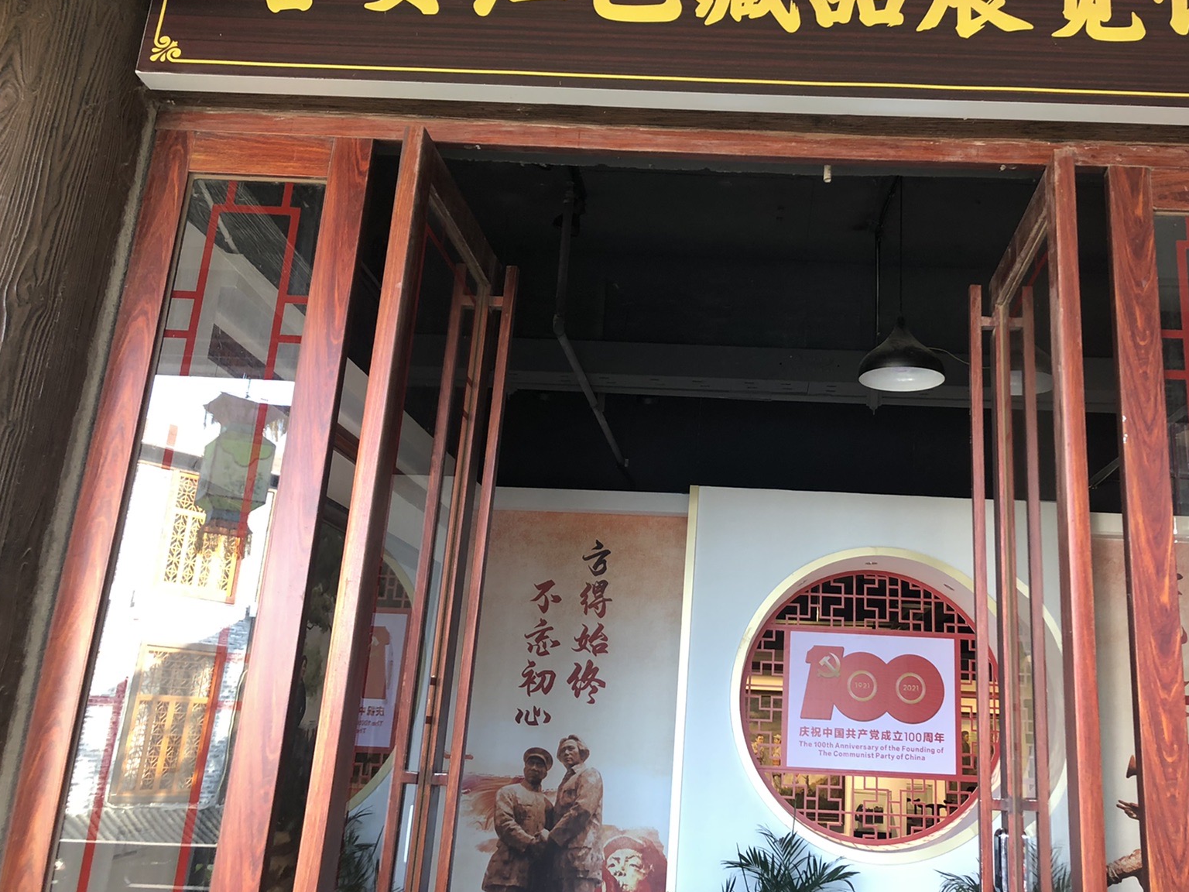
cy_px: 374
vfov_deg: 40.6
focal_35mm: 35
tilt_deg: +19.6
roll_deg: -2.4
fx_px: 1202
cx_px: 735
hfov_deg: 52.1
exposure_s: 1/24
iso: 40
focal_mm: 3.99
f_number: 1.8
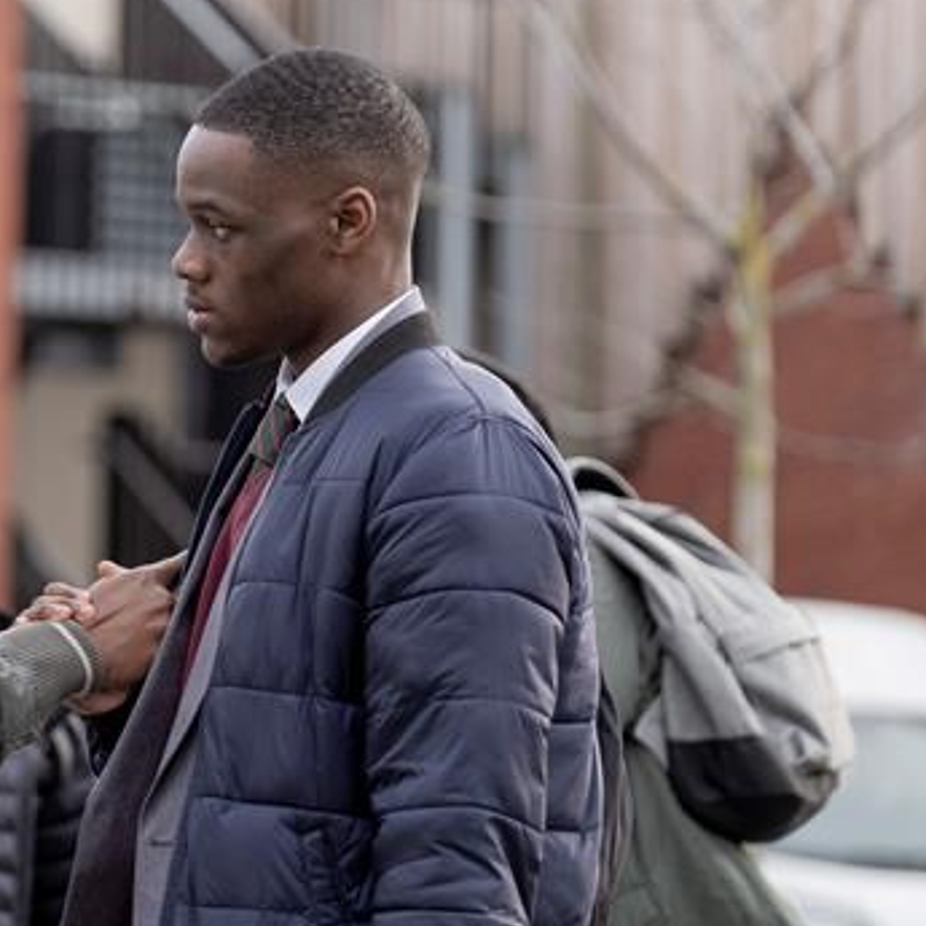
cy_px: 412
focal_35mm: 227
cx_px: 94
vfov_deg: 7.7
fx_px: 6870
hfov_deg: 7.7
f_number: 2.8
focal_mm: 94.5
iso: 200
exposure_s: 1/320
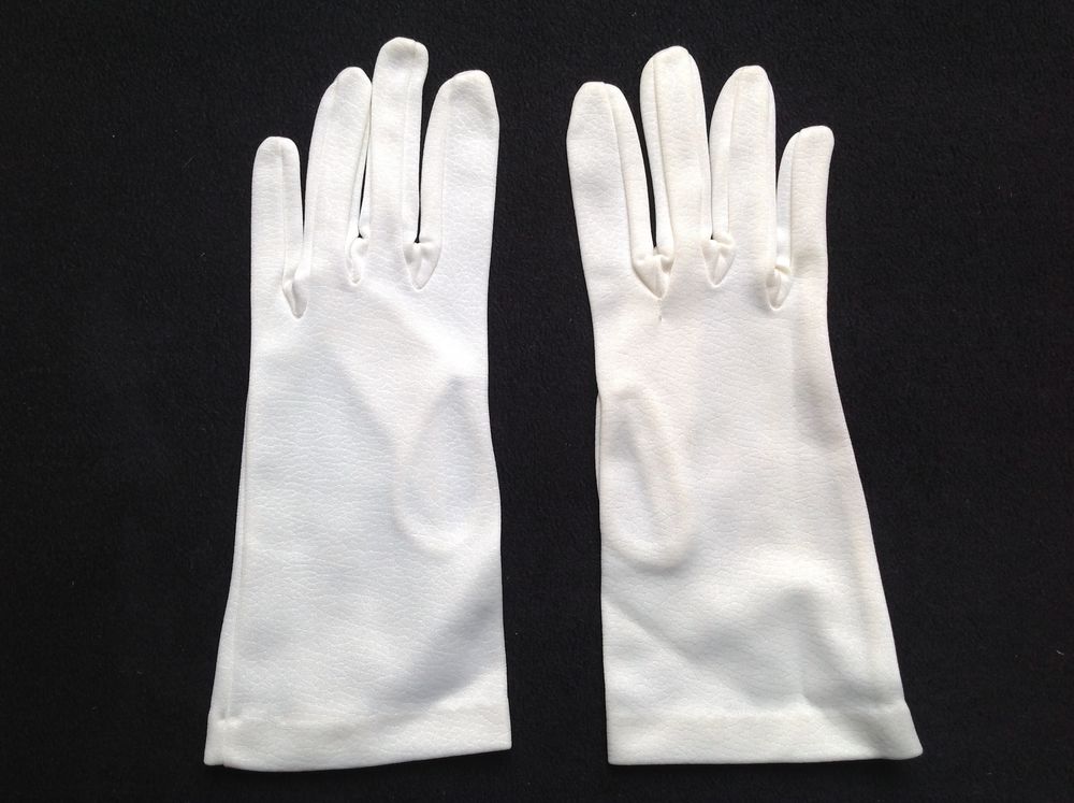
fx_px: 1084
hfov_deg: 52.7
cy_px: 402
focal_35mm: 35
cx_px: 537
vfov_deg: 40.6
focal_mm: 4.28
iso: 80
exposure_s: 1/120
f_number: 2.4
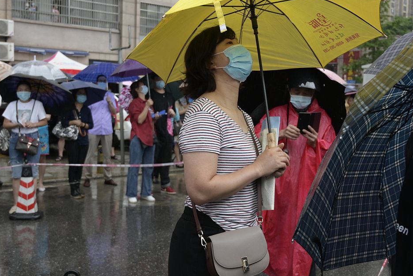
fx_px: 528
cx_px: 216
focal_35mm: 46
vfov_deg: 29.2
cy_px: 130
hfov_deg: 42.7
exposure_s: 1/160
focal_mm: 24
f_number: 4
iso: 800
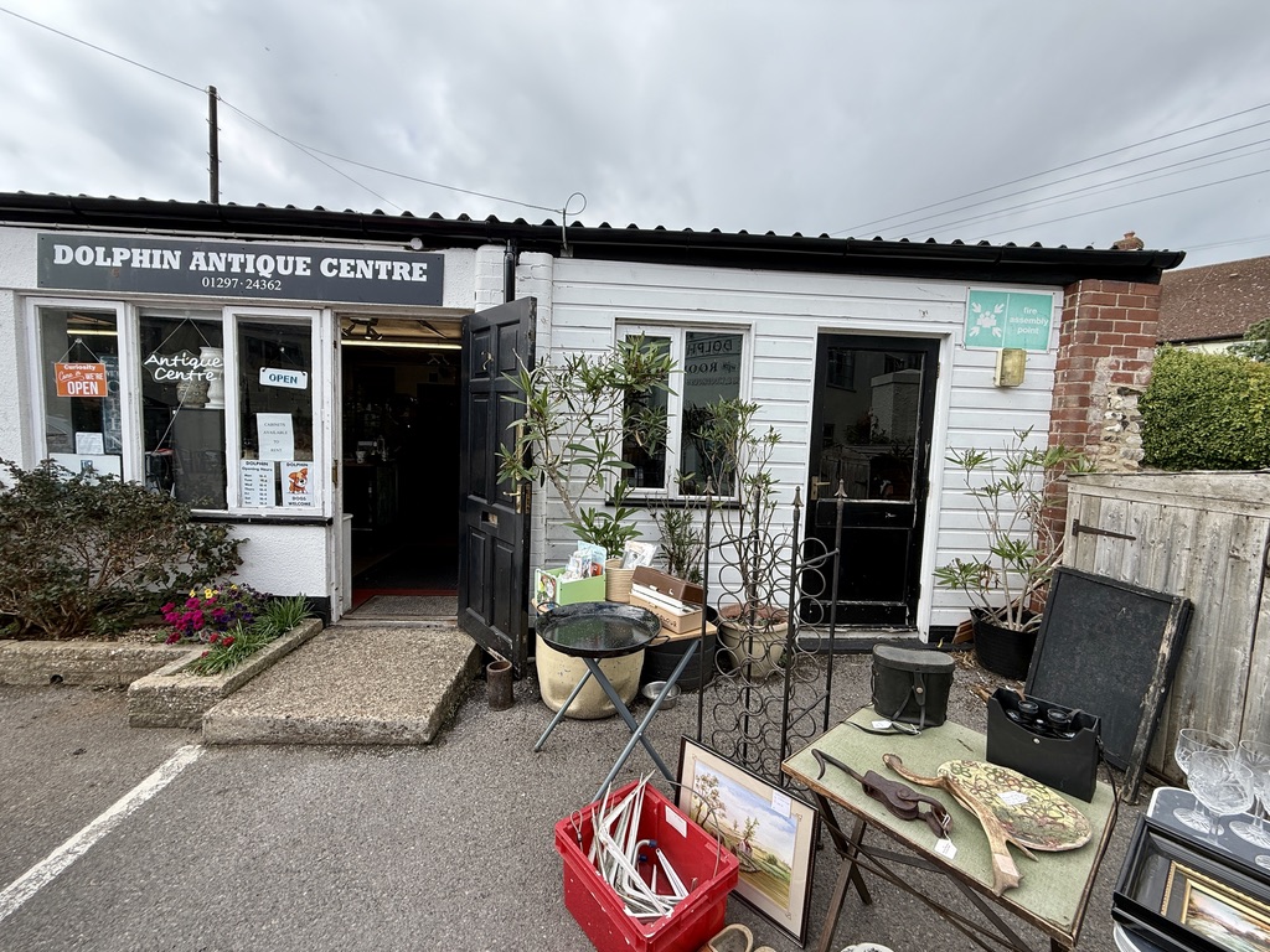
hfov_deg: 102.1
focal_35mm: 14
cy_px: 476
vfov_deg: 85.7
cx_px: 635
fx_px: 514
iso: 50
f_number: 2.2
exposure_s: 1/830
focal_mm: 2.22
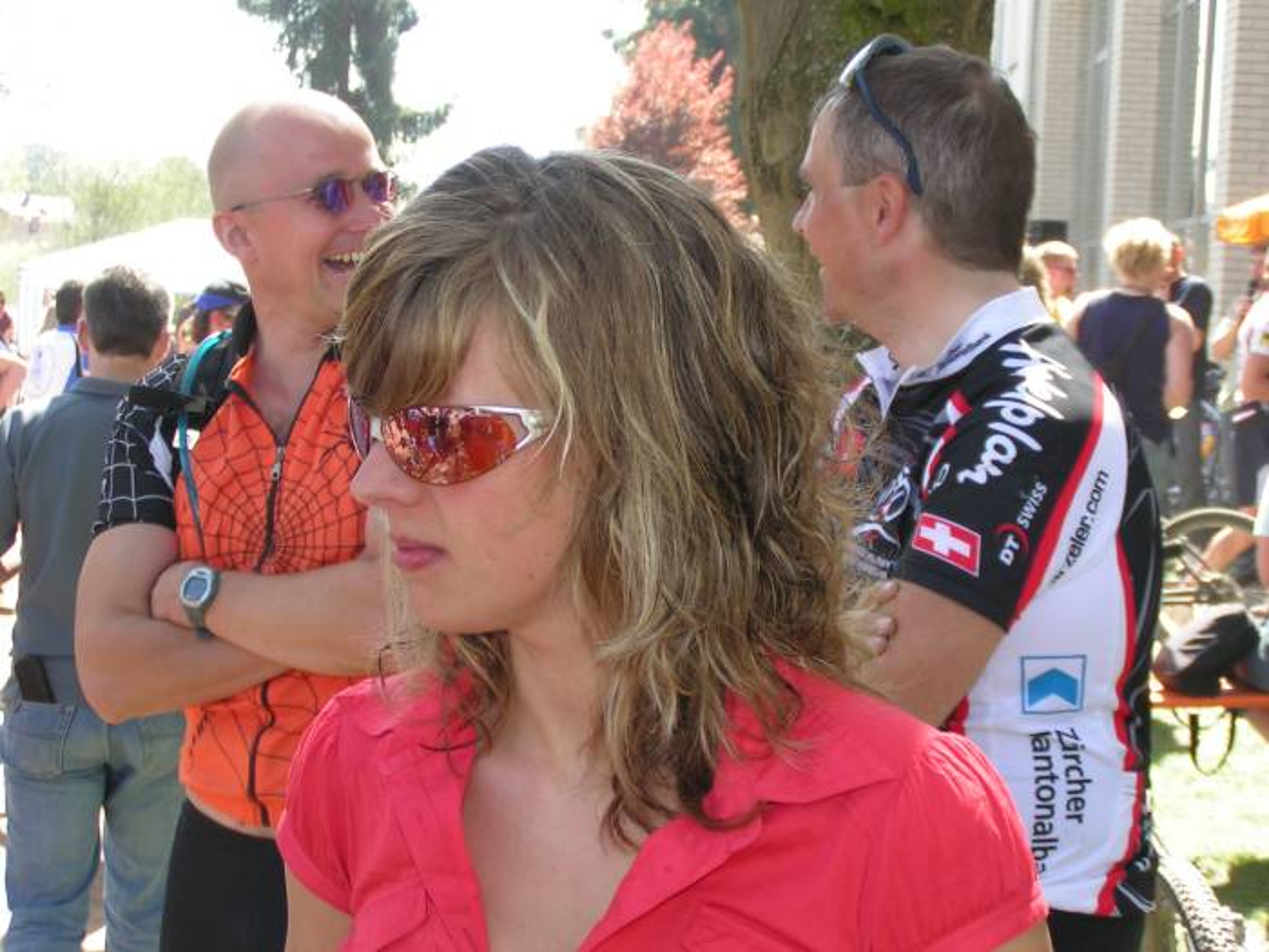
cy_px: 476
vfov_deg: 22.6
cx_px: 634
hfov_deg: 29.8
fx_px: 2383
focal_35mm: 65
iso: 50
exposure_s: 1/125
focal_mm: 10
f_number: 3.2
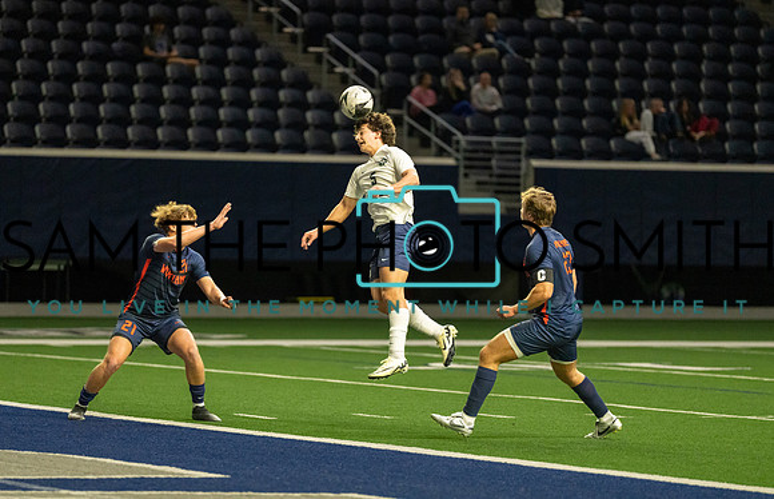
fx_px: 4856
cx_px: 360
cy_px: 276
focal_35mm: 228
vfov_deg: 5.9
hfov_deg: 9.1
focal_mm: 200
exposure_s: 1/1250
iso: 5000
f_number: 2.8
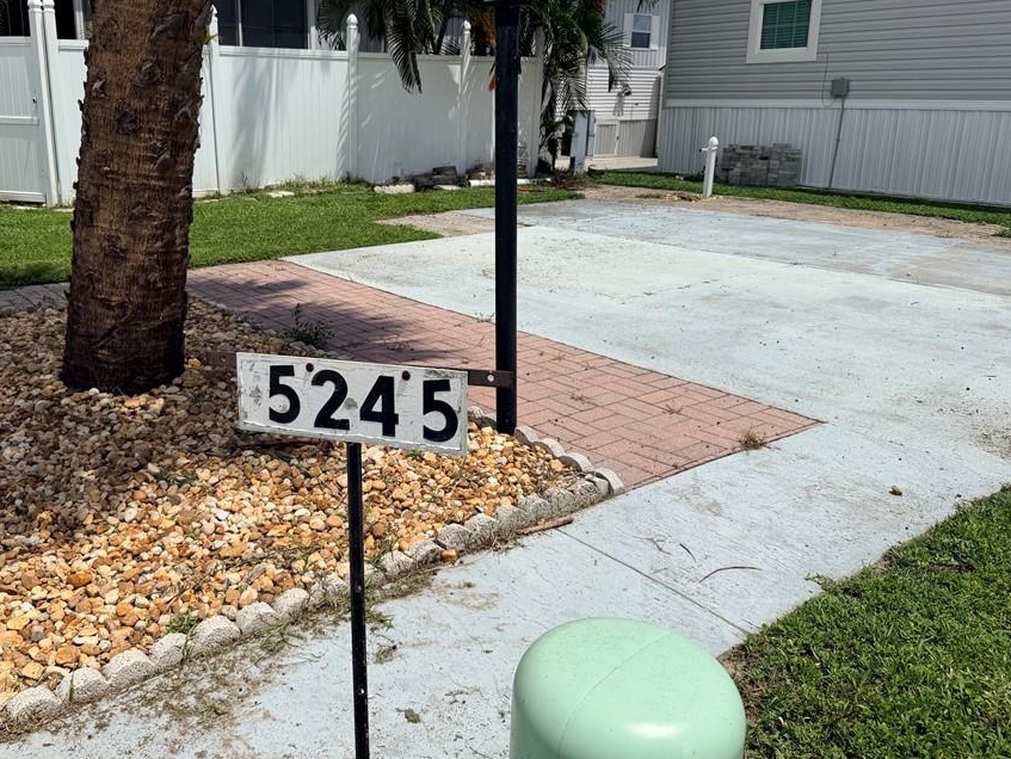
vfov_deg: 48.0
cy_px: 311
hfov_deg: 61.2
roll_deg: +0.6
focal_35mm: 29
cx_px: 414
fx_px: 847
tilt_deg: -13.9
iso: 80
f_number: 1.78
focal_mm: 6.76
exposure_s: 1/10309
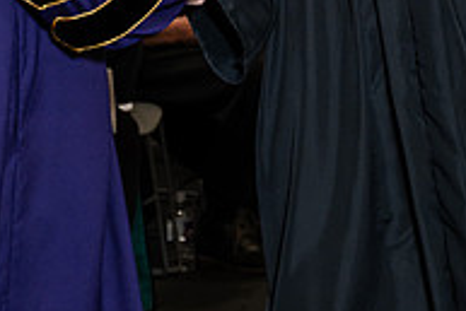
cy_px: -119
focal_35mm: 210
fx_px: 2720
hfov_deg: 9.8
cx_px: 130
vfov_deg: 6.5
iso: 1250
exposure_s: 1/200
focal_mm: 70
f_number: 4.5
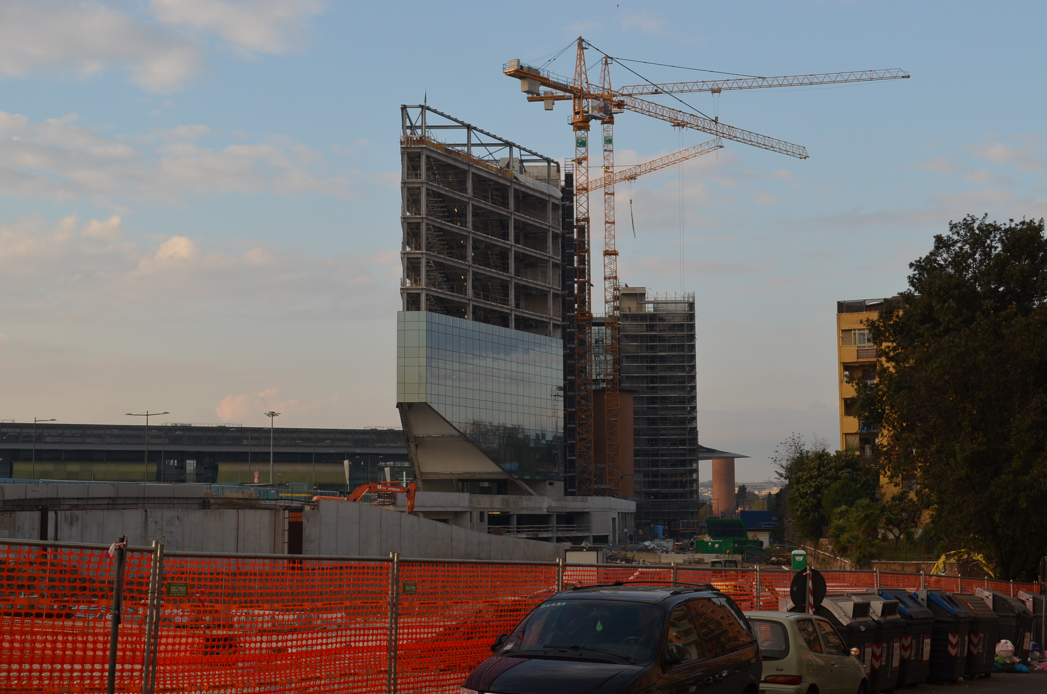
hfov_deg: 35.1
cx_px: 524
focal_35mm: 57
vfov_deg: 23.7
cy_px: 347
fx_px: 1654
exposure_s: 1/250
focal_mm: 38
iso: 200
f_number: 8
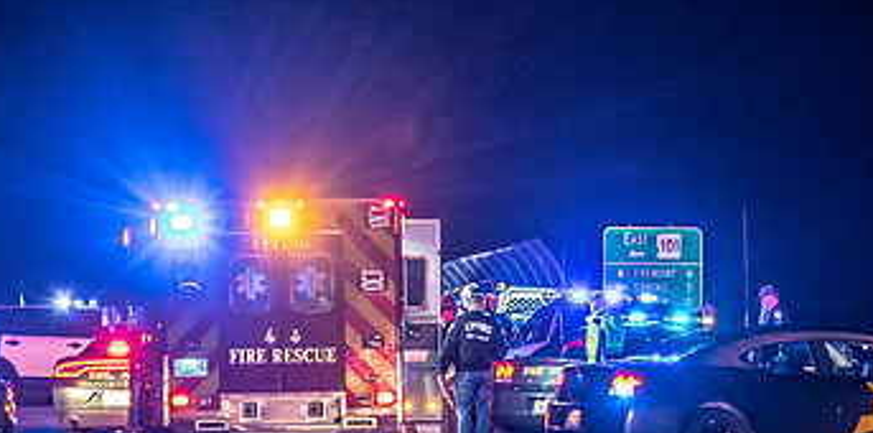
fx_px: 6980
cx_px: 470
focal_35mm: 310
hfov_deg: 7.2
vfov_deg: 3.6
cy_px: 280
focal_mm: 105
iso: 2000
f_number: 4.5
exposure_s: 1/40
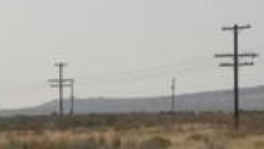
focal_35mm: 134
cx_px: -79
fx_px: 938
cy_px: 177
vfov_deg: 9.0
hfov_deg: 15.3
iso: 32
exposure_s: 1/5650
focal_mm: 4.15
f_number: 2.2
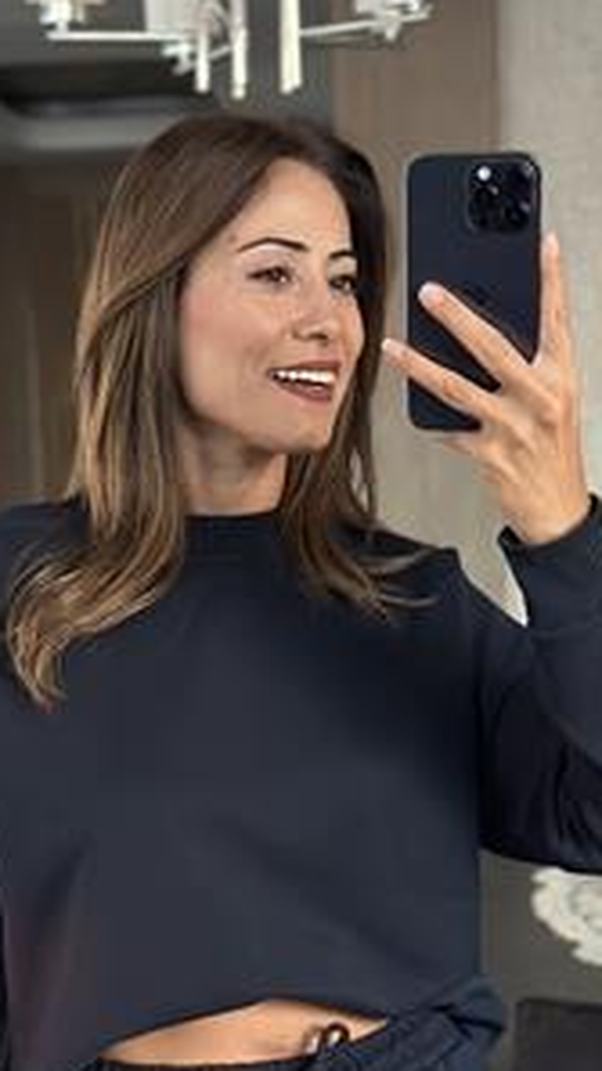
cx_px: 263
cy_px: 819
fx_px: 2526
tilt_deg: -18.7
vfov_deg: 23.7
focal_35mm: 89
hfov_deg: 13.6
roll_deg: +3.2
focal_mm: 6.86
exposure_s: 1/33
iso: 500
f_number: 1.78
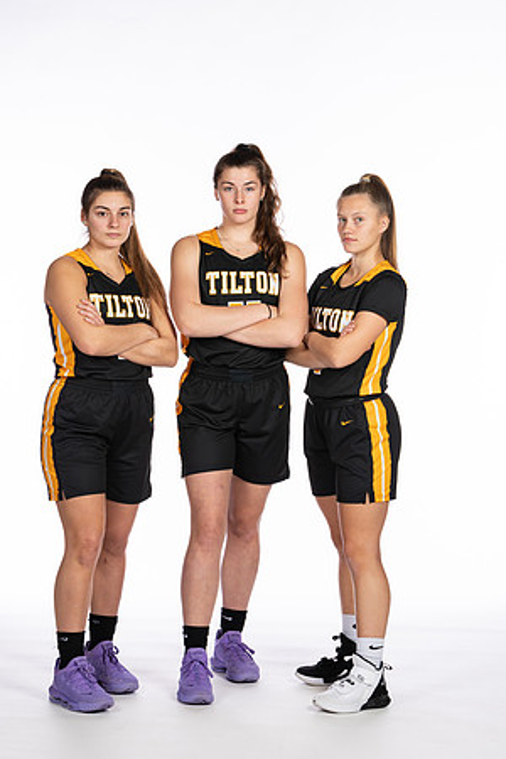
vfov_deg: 19.5
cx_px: 253
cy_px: 380
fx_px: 2214
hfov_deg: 13.0
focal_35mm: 105
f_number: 5.6
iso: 100
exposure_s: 1/100
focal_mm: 70
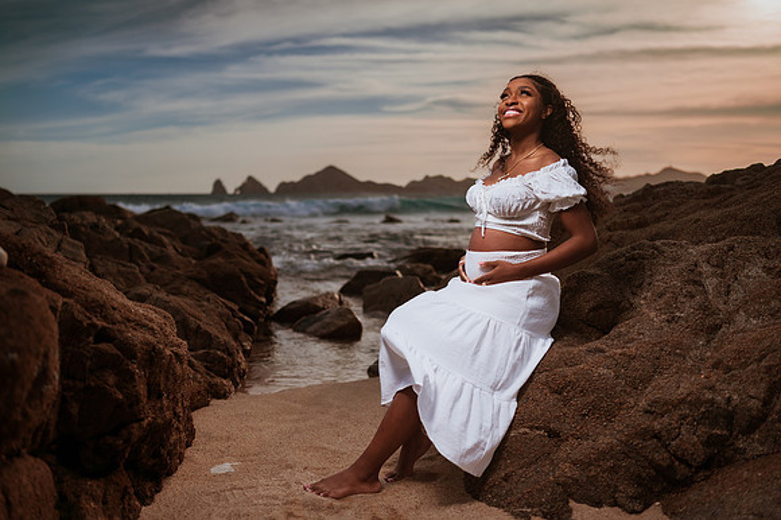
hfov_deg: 54.3
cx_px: 390
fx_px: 762
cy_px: 260
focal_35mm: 35
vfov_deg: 37.7
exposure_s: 1/8000
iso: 80
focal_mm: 35
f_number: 1.8
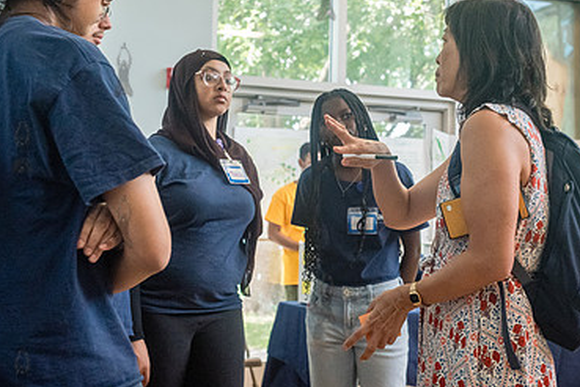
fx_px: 886
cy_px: 146
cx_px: 325
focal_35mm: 55
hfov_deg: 36.2
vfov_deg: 24.6
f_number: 4.5
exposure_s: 1/800
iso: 4000
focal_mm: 35
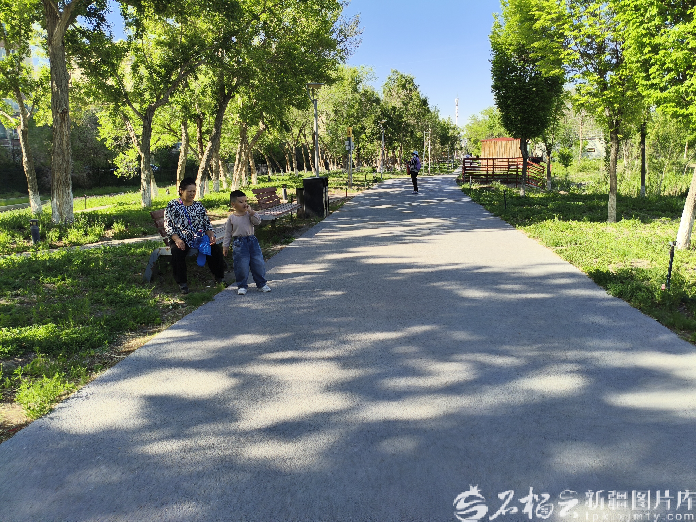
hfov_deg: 67.3
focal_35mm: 26
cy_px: 261
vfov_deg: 53.1
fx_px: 523
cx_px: 348
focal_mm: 4.94
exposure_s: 1/1409
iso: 50
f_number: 1.5
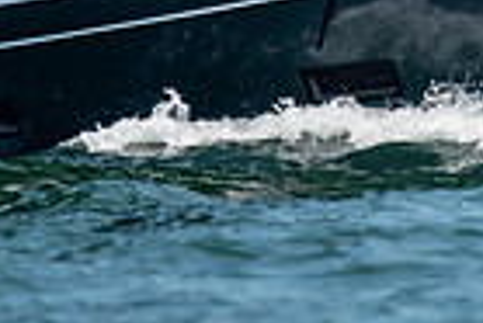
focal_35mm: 1875
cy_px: -221
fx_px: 25182
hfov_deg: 1.1
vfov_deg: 0.7
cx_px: 497
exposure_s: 1/2000
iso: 200
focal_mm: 300
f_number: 4
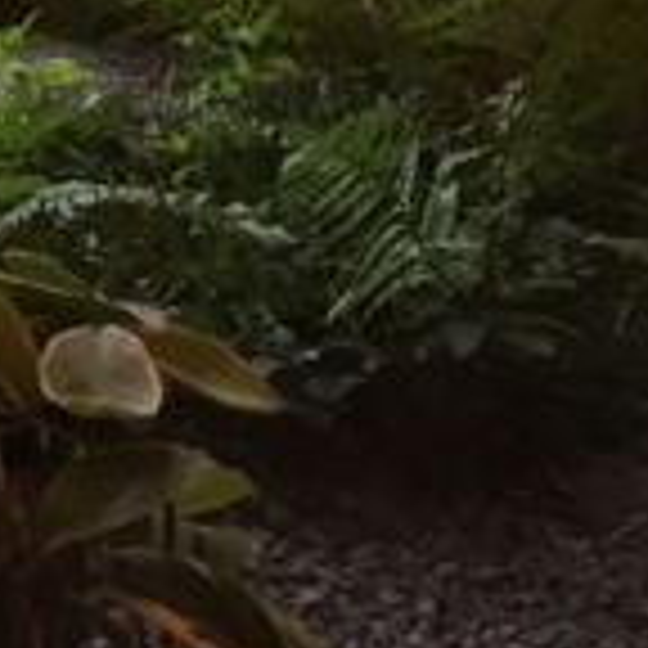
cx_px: -864
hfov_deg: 8.8
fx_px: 3855
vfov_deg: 8.8
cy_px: -842
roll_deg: +1.0
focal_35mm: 182
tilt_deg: -1.1
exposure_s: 1/30
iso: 64
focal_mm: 4.15
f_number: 2.2
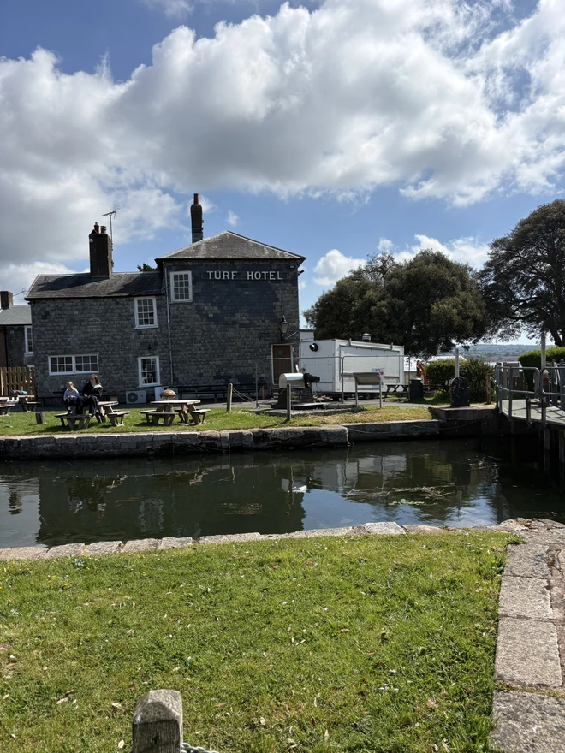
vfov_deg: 67.3
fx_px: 566
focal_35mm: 26
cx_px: 282
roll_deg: -1.1
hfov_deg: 53.1
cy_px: 376
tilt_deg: -1.1
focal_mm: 5.96
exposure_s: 1/6329
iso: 50
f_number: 1.6
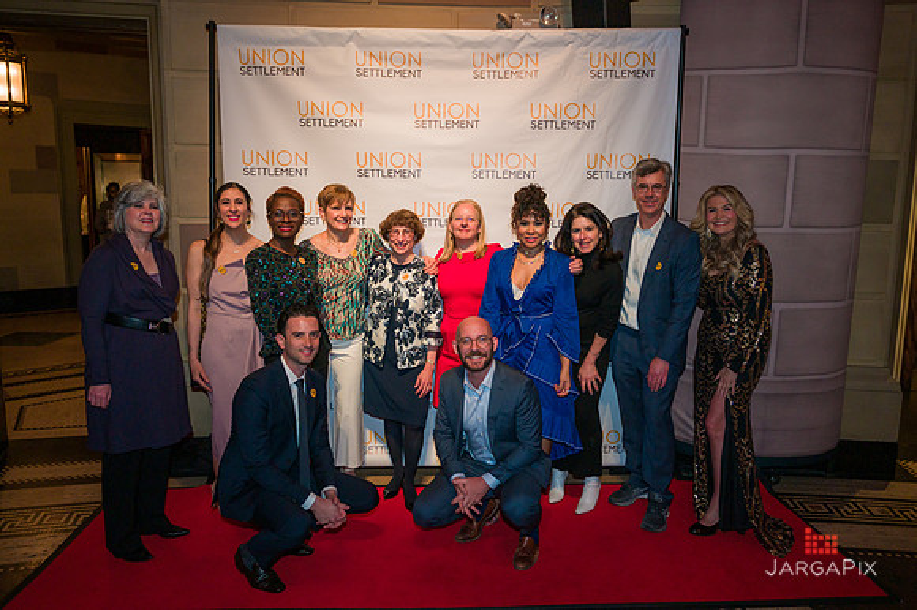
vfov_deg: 46.2
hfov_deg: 65.3
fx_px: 716
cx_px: 458
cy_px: 305
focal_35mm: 28
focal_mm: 26
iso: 640
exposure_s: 1/200
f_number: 4
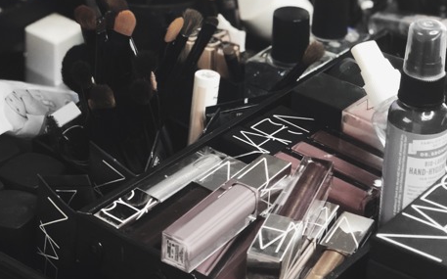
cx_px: 175
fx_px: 1351
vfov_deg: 11.6
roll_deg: -0.5
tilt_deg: -23.2
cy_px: -33
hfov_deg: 18.8
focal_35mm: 111
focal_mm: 6
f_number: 2.4
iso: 100
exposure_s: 1/33
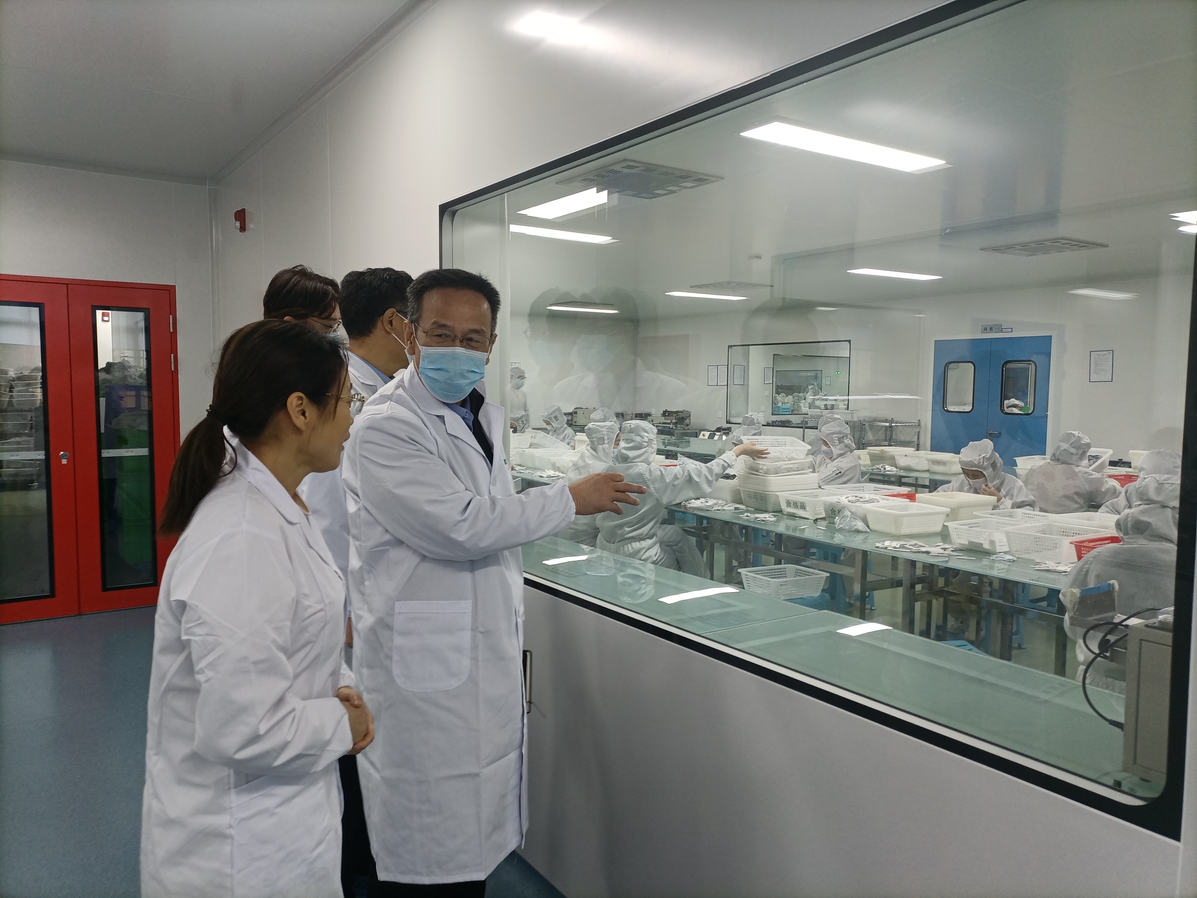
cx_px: 598
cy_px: 449
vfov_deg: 53.1
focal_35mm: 26
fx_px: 899
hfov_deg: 67.3
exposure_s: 1/50
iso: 255
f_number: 1.8
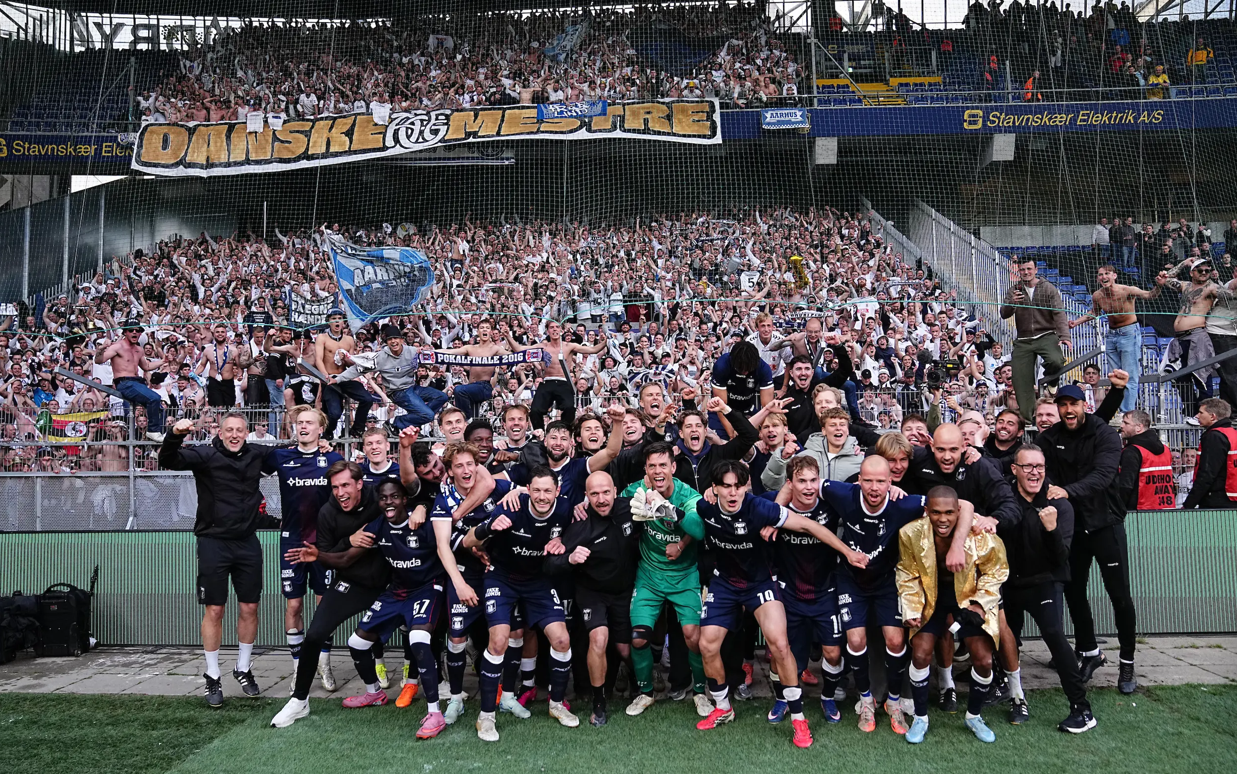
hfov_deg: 72.5
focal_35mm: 25
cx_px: 606
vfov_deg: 49.3
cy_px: 398
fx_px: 843
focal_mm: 24
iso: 2000
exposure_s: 1/1250
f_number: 2.8
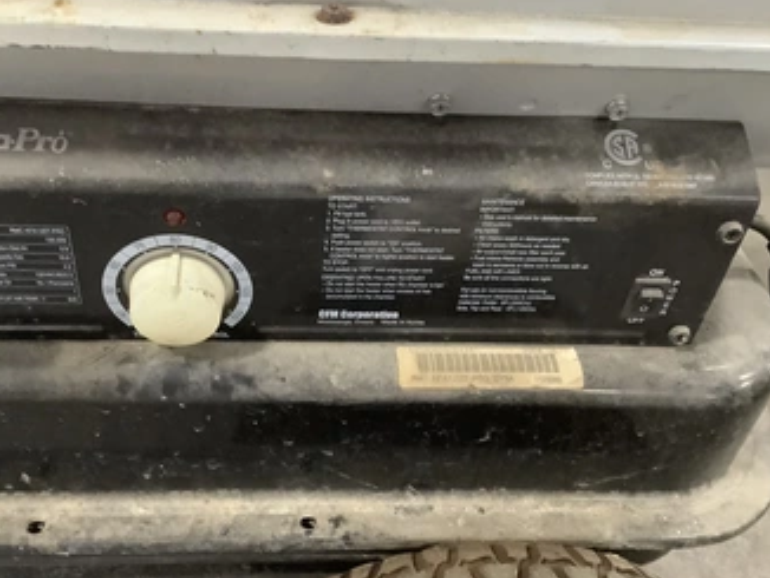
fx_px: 846
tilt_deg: -42.9
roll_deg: -5.1
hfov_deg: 48.9
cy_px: 267
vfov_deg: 37.7
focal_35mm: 38
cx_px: 347
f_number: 2.4
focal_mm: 3.3
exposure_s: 1/24
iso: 640
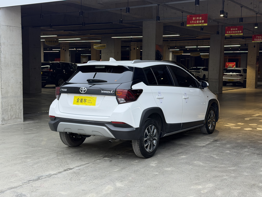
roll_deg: -1.1
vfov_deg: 30.3
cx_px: 131
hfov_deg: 39.7
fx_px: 363
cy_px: 98
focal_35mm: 48
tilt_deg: -4.8
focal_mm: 6.76
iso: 80
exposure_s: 1/100
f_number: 1.78
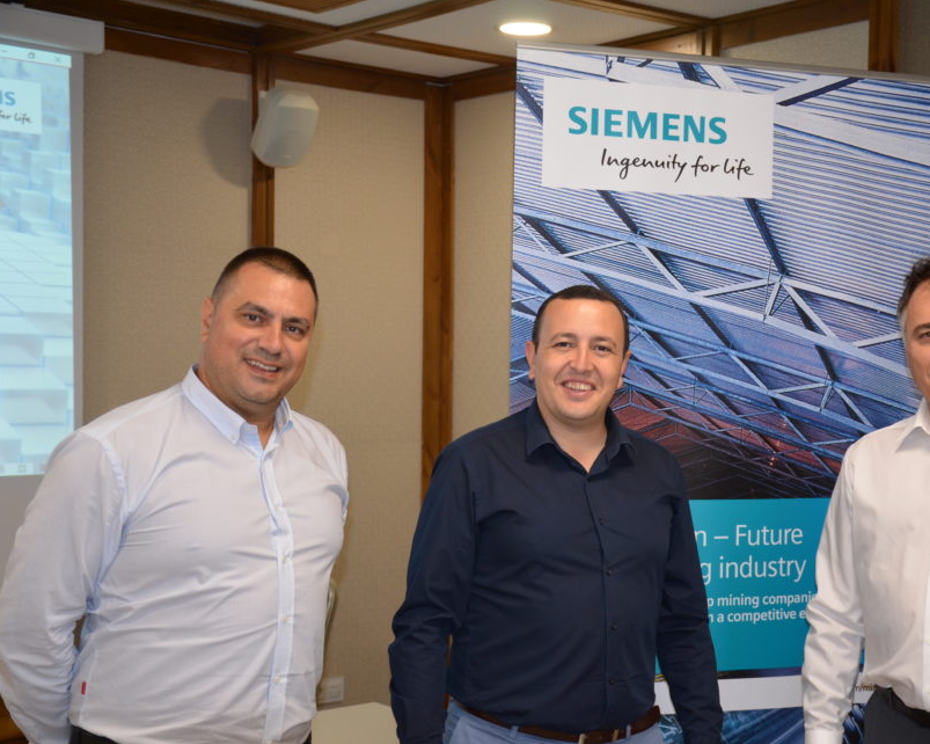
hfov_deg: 33.5
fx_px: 1541
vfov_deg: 27.1
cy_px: 362
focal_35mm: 56
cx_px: 567
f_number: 4
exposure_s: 1/60
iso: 500
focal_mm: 32
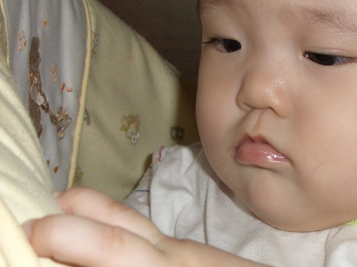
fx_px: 804
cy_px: 168
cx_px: 256
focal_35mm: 78
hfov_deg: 24.8
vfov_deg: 18.9
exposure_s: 1/60
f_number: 2.8
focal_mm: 7.1
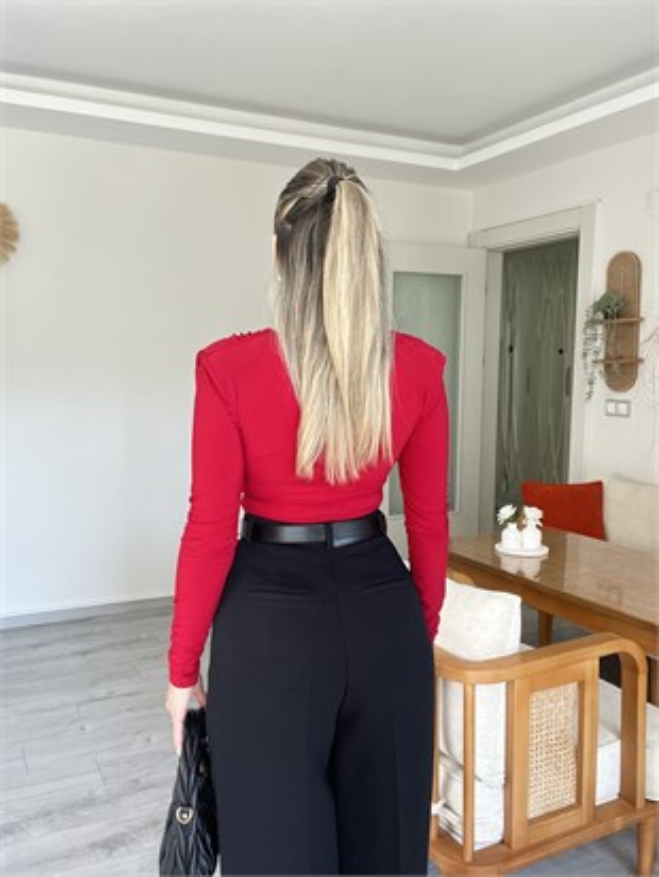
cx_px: 330
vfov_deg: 59.9
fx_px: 761
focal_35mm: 30
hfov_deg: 46.8
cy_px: 438
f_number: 2.2
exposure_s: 1/121
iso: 100
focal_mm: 2.71
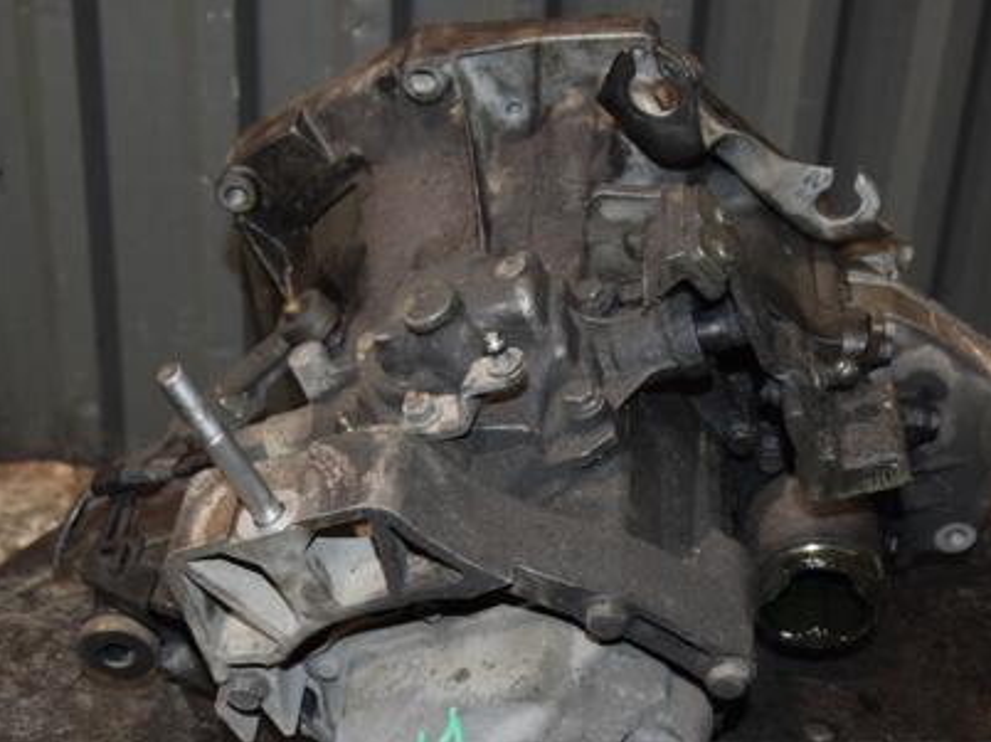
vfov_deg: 26.0
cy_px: 451
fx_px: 1602
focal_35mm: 56
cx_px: 454
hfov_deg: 34.3
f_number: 5
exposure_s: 1/60
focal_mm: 26
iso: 800
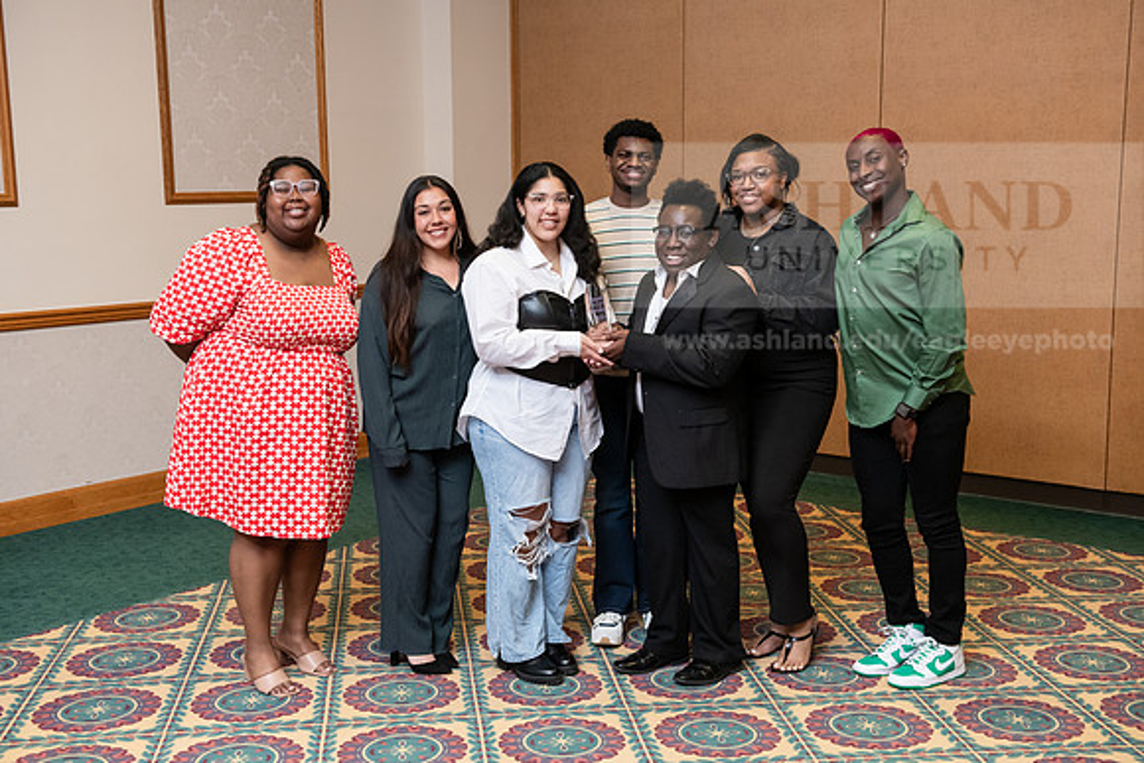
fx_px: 1526
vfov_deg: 28.1
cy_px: 382
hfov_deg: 41.1
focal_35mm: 48
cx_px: 572
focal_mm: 48
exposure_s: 1/200
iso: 2000
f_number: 4.5
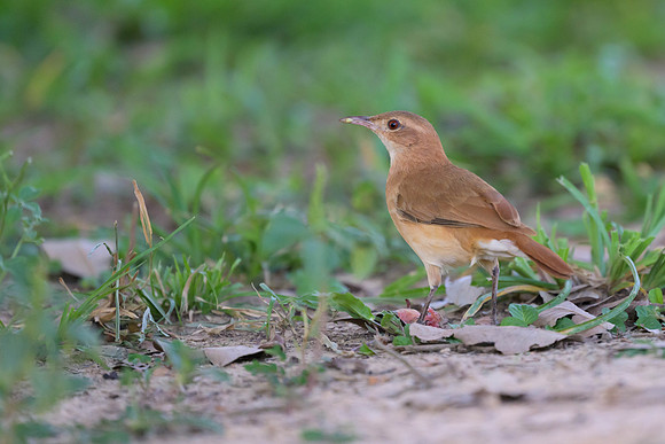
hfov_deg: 2.4
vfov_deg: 1.6
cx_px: 488
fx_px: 15698
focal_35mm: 850
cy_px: 184
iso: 2500
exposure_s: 1/1250
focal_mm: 560
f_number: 4
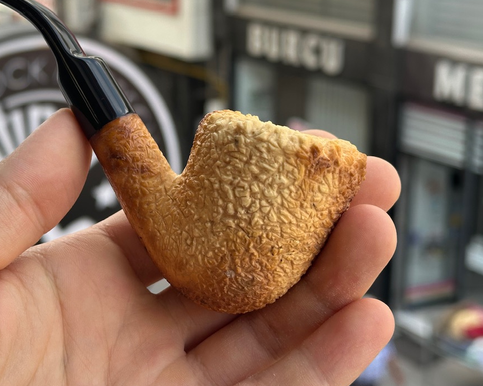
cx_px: 153
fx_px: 986
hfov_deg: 27.3
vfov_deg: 22.1
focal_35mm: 69
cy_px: 125
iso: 64
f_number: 1.78
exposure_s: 1/467
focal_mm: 6.86
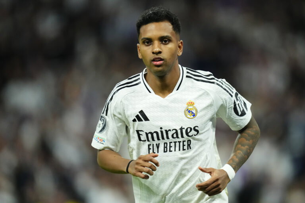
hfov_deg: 5.2
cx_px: 152
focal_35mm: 400
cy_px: 102
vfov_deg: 3.4
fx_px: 3389
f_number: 2.8
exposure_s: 1/2000
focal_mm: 400
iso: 3200
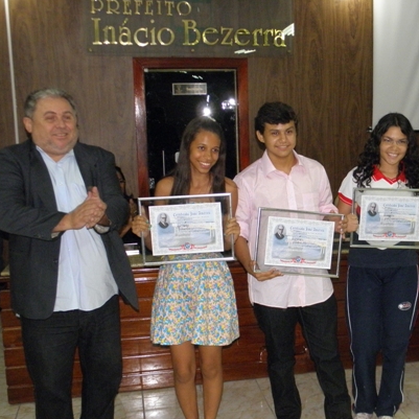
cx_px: 318
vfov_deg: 35.3
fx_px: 657
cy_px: 232
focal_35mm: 48
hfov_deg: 34.6
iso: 320
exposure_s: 1/60
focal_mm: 6.2
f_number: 3.7
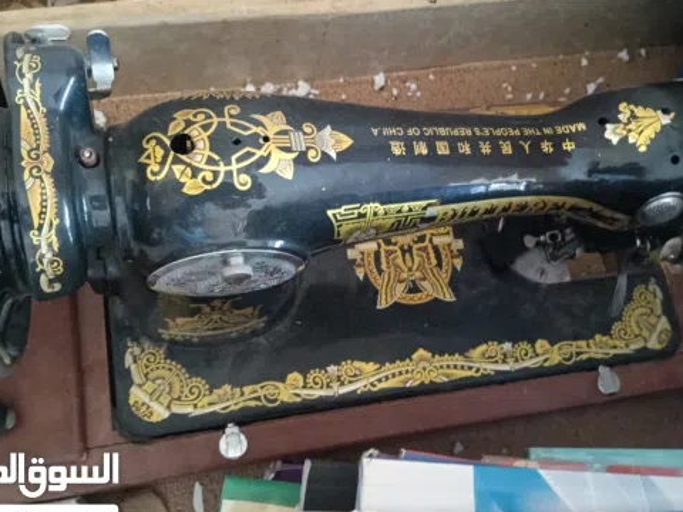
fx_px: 710
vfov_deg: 39.7
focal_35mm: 36
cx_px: 333
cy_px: 247
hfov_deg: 51.3
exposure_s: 1/20
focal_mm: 3.98
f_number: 1.8
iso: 1250
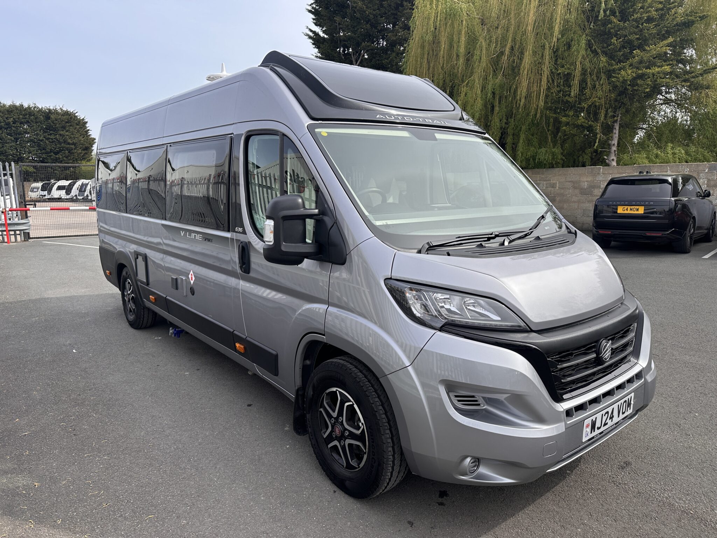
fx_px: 497
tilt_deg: -11.1
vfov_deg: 56.8
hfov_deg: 71.6
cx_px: 358
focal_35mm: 24
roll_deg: -0.2
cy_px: 269
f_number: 1.78
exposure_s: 1/2525
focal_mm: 6.86
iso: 80
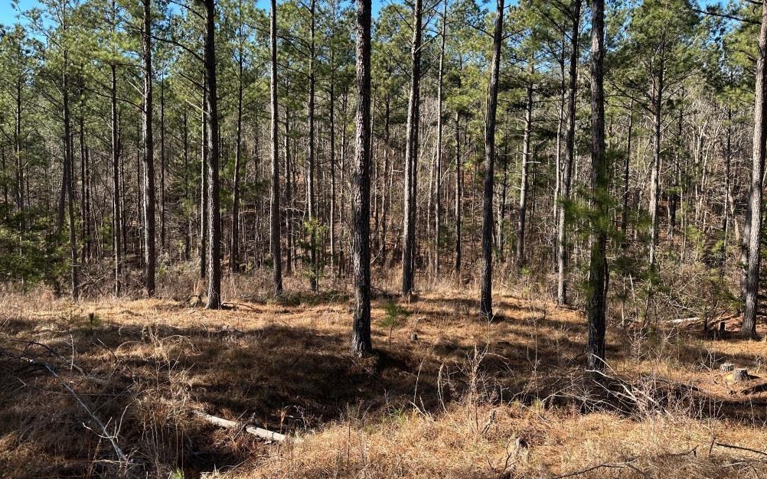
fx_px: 543
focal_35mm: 26
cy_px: 197
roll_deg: -1.3
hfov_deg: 70.4
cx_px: 377
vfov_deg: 47.4
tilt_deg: -4.7
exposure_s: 1/999
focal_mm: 6.86
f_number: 1.78
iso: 80
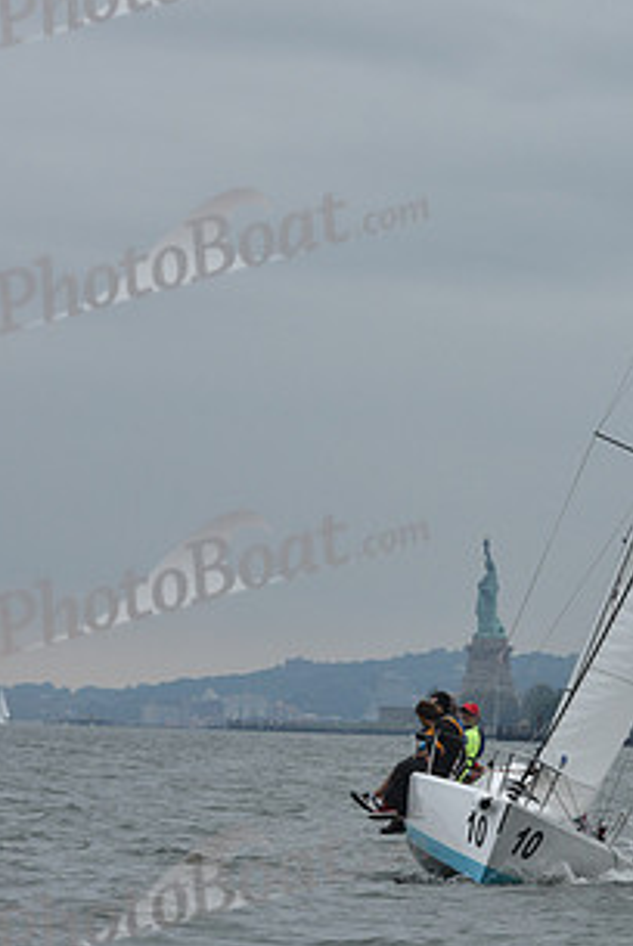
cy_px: 372
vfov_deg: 6.8
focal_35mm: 304
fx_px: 7999
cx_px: 591
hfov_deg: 4.5
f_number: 8
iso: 400
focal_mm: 160
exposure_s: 1/800
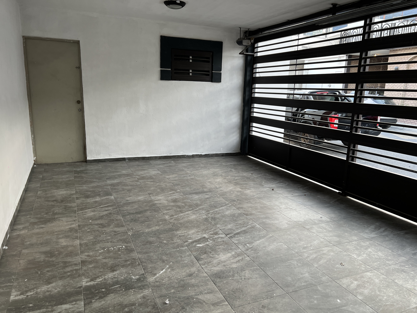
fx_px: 313
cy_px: 156
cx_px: 208
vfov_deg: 53.1
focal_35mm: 26
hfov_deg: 67.3
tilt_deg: -13.1
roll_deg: -2.7
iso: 64
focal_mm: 5.7
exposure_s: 1/60
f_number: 1.5
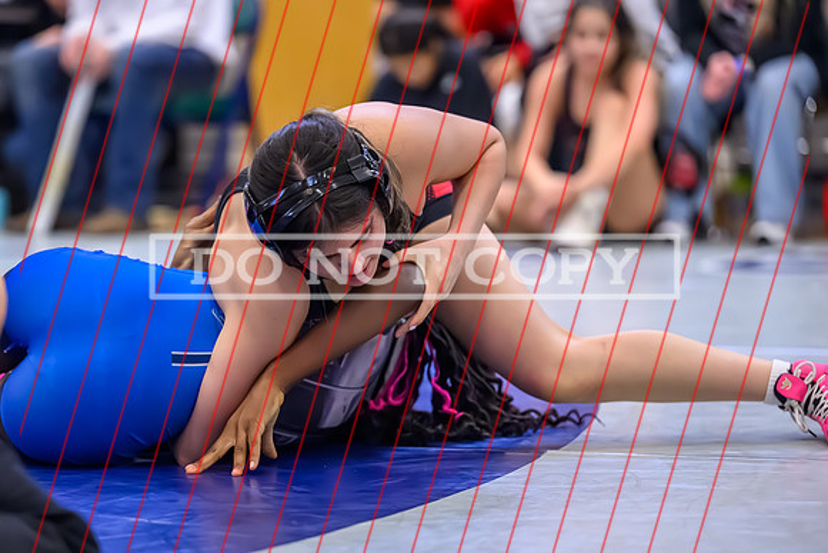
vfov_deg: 8.2
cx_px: 325
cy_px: 339
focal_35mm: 167
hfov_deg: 12.3
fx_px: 3839
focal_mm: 135
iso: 10000
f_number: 2.8
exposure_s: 1/640
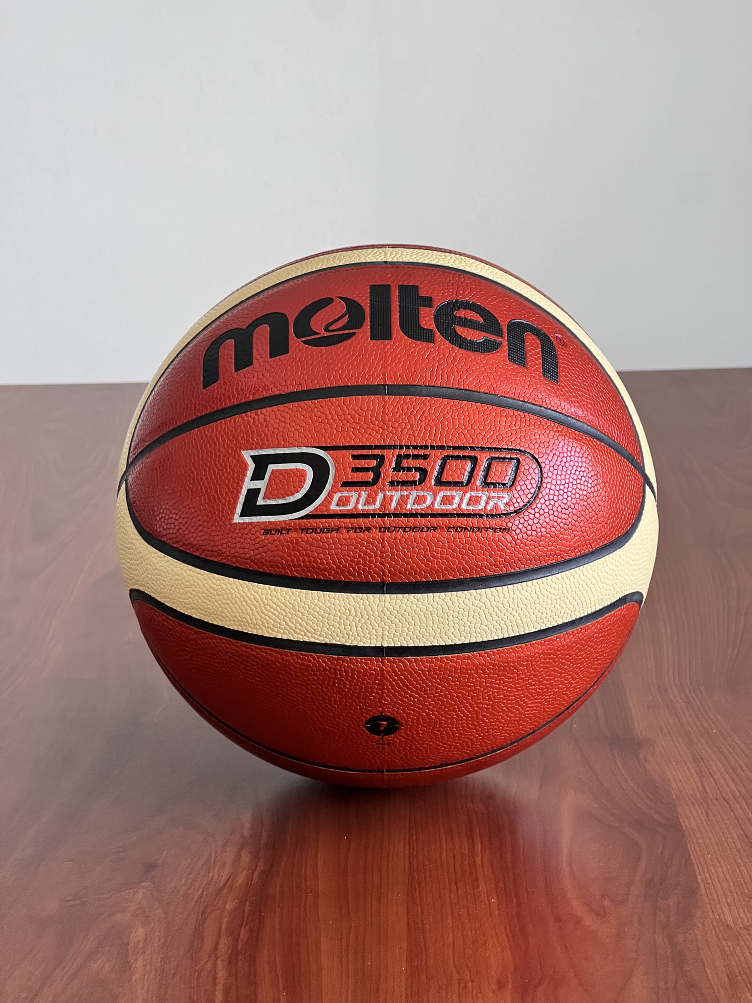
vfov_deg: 25.3
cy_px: 502
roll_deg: +1.8
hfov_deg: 19.1
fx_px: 2230
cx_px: 376
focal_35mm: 77
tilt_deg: -14.5
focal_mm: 9
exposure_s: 1/99
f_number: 2.8
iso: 160
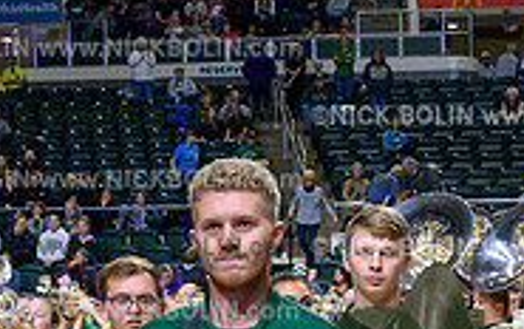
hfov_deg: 17.7
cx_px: 527
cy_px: 444
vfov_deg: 11.1
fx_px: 1644
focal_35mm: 115
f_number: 4.5
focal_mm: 36
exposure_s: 1/500
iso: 3200
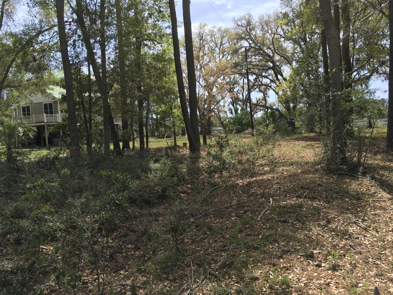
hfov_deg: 61.7
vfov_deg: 48.2
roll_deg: +2.8
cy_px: 148
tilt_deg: -4.7
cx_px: 196
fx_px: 329
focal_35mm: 29
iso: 25
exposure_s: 1/845
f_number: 2.2
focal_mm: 4.15
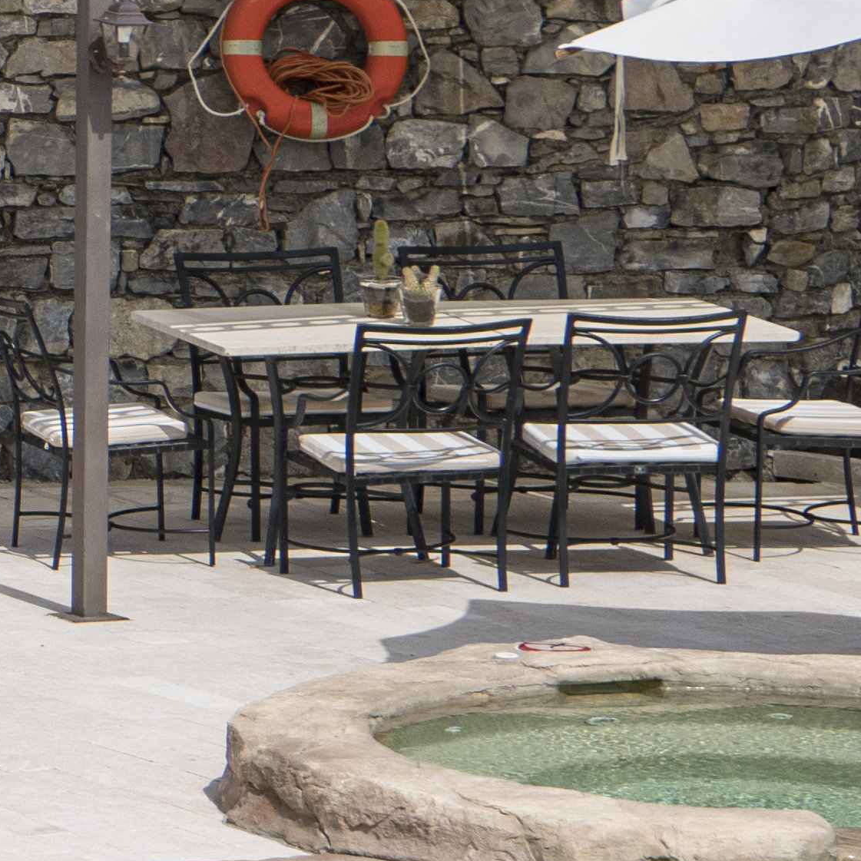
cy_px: 45
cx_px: -2211
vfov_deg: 4.8
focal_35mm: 363
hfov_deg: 4.5
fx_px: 10215
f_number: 6.3
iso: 160
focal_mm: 58
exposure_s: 1/1000
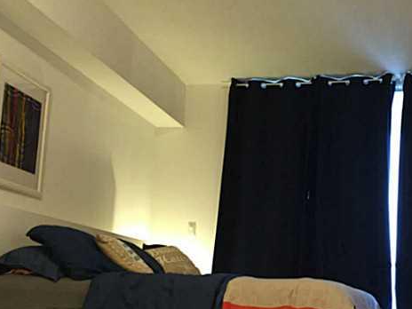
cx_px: 323
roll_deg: -2.6
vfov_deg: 28.2
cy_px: 265
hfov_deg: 37.0
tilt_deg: +4.9
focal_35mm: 50
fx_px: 595
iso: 250
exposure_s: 1/17
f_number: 2.2
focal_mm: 4.15
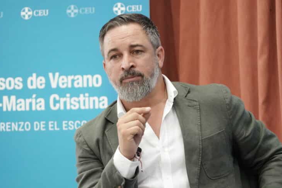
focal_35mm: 159
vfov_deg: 8.6
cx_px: 133
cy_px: 120
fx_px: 1245
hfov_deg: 12.9
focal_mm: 113
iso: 6400
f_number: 5.6
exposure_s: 1/100
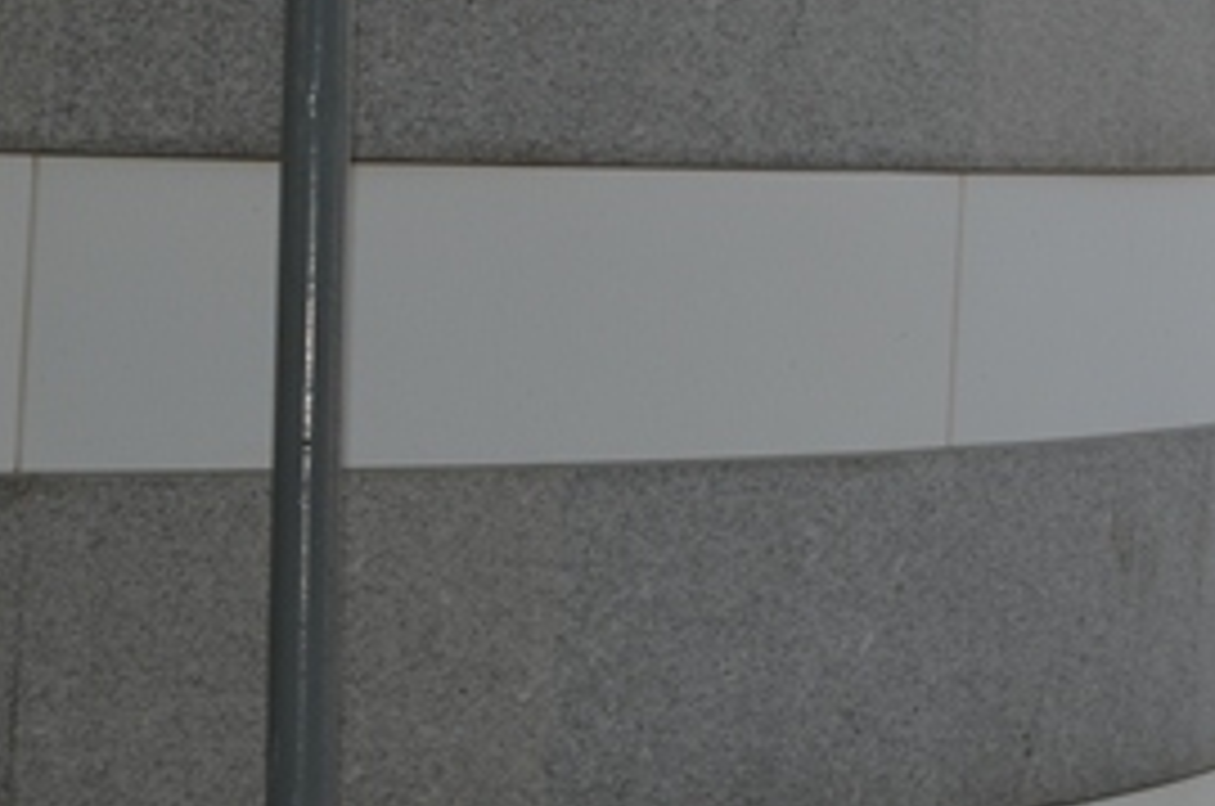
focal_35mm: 159
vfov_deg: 8.3
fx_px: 5357
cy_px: -558
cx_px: 1606
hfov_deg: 12.5
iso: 100
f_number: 6.3
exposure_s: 1/250
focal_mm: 28
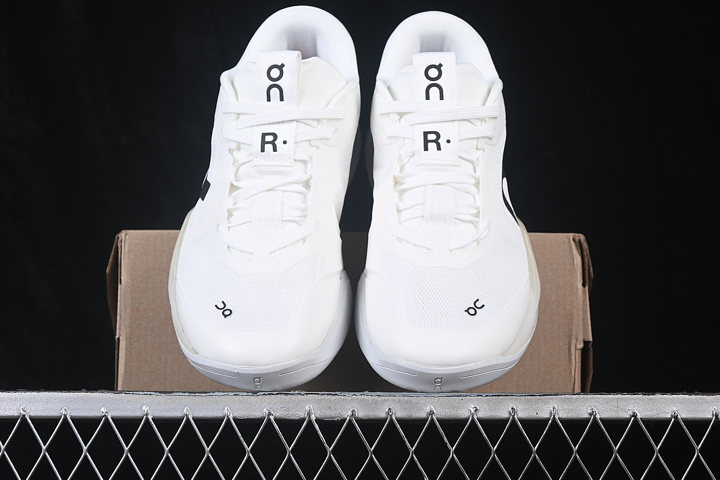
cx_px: 361
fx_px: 1520
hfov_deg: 26.6
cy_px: 241
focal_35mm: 76
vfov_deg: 18.0
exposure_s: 1/80
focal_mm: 50
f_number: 8
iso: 160
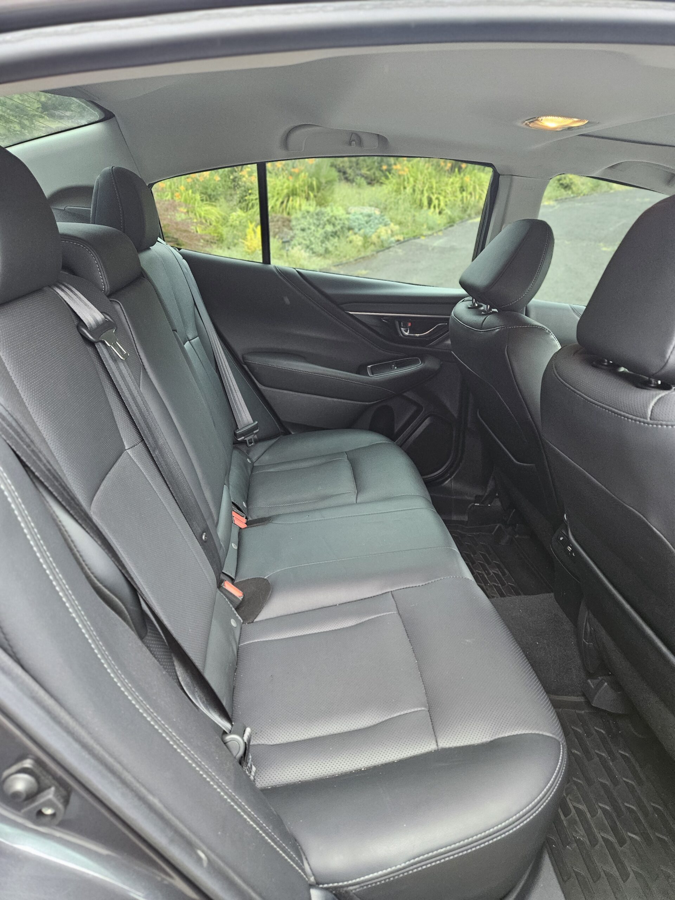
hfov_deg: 58.9
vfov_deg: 73.9
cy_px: 450
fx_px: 598
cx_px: 338
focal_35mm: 23
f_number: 1.8
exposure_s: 1/120
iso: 250
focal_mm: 5.4
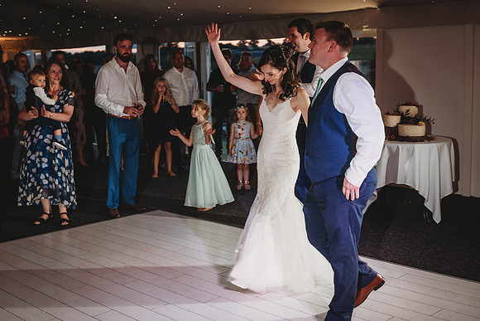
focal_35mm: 48
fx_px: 640
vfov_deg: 28.1
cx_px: 240
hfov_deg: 41.1
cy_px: 160
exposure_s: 1/60
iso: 400
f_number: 4
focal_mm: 48
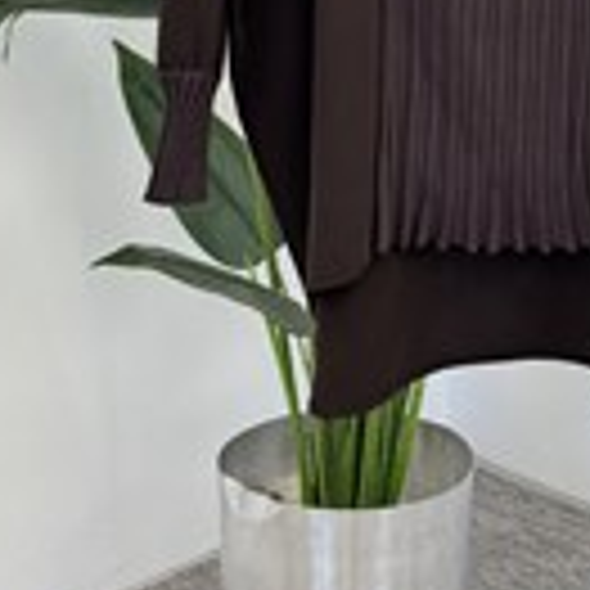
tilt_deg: -6.2
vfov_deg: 12.4
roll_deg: +0.2
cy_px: -286
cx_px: 491
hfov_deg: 13.0
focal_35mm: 134
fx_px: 2584
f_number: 1.78
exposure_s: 1/100
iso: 64
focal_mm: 6.76
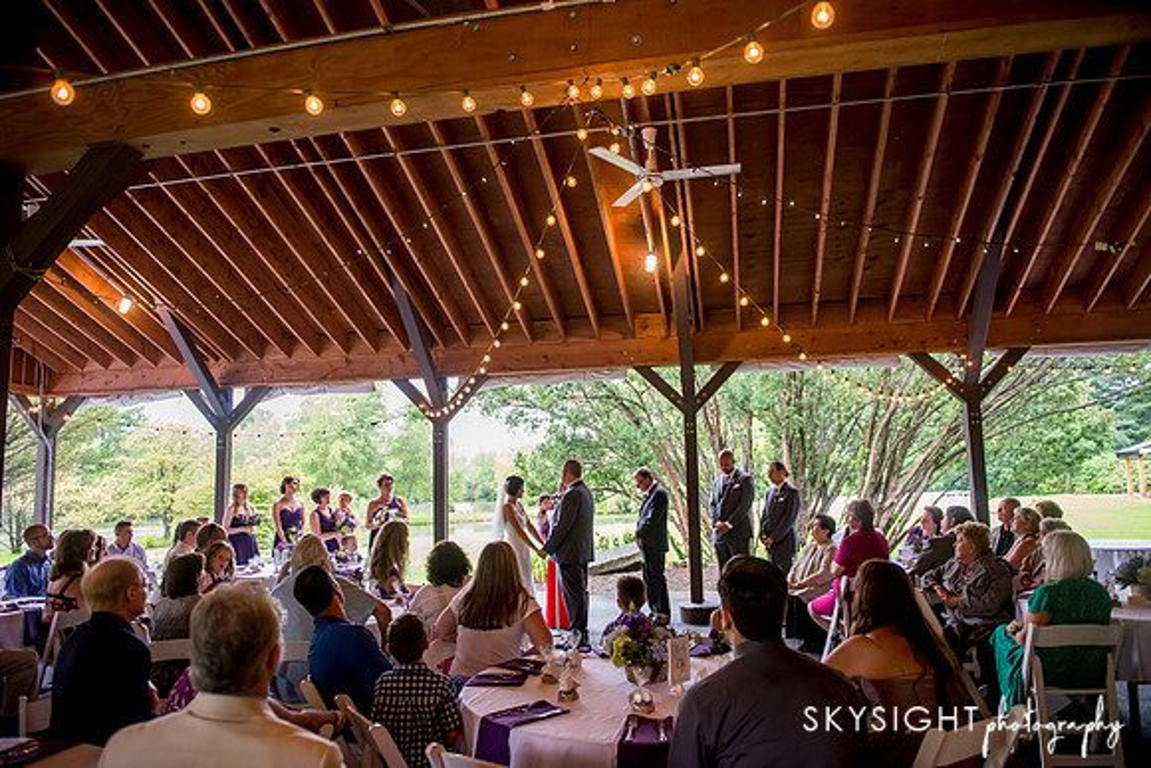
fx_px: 767
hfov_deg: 73.7
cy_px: 384
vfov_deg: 53.2
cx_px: 576
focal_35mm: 24
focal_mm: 24
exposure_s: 1/250
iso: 1600
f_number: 2.8
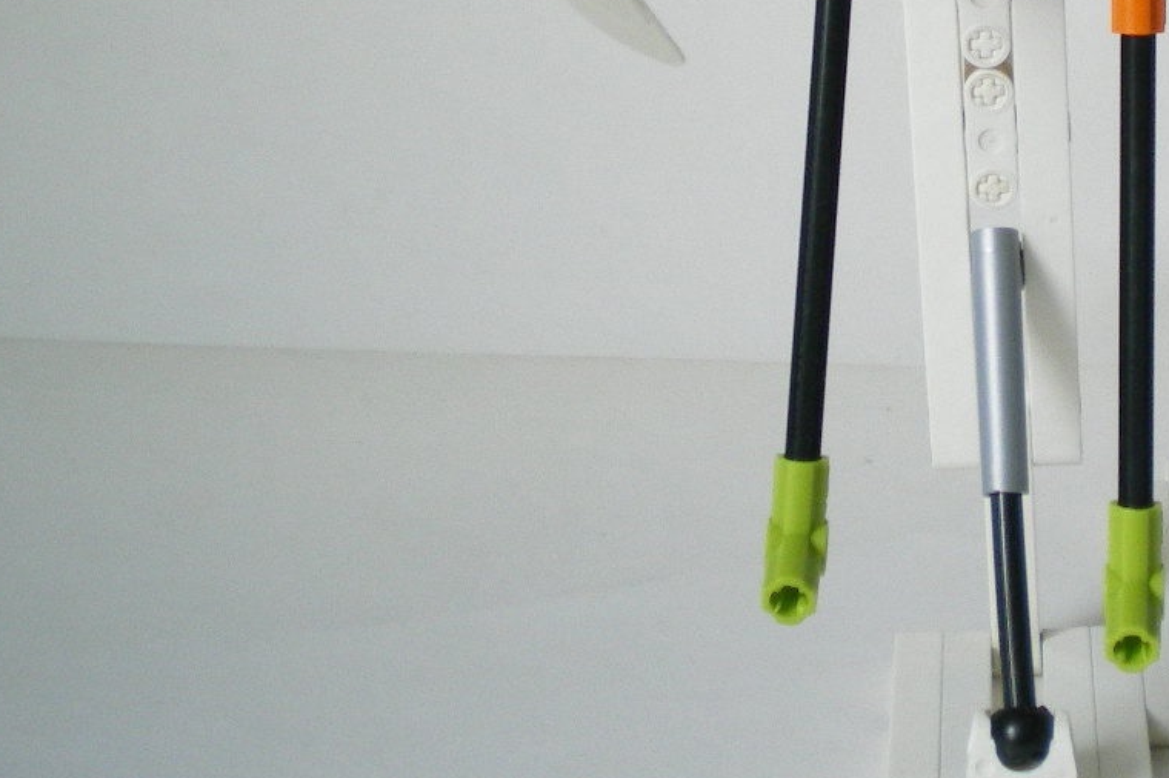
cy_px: -60
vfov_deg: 14.5
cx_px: 1137
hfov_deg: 21.5
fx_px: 2986
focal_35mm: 92
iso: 200
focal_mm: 7.4
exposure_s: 1/50
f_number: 3.5
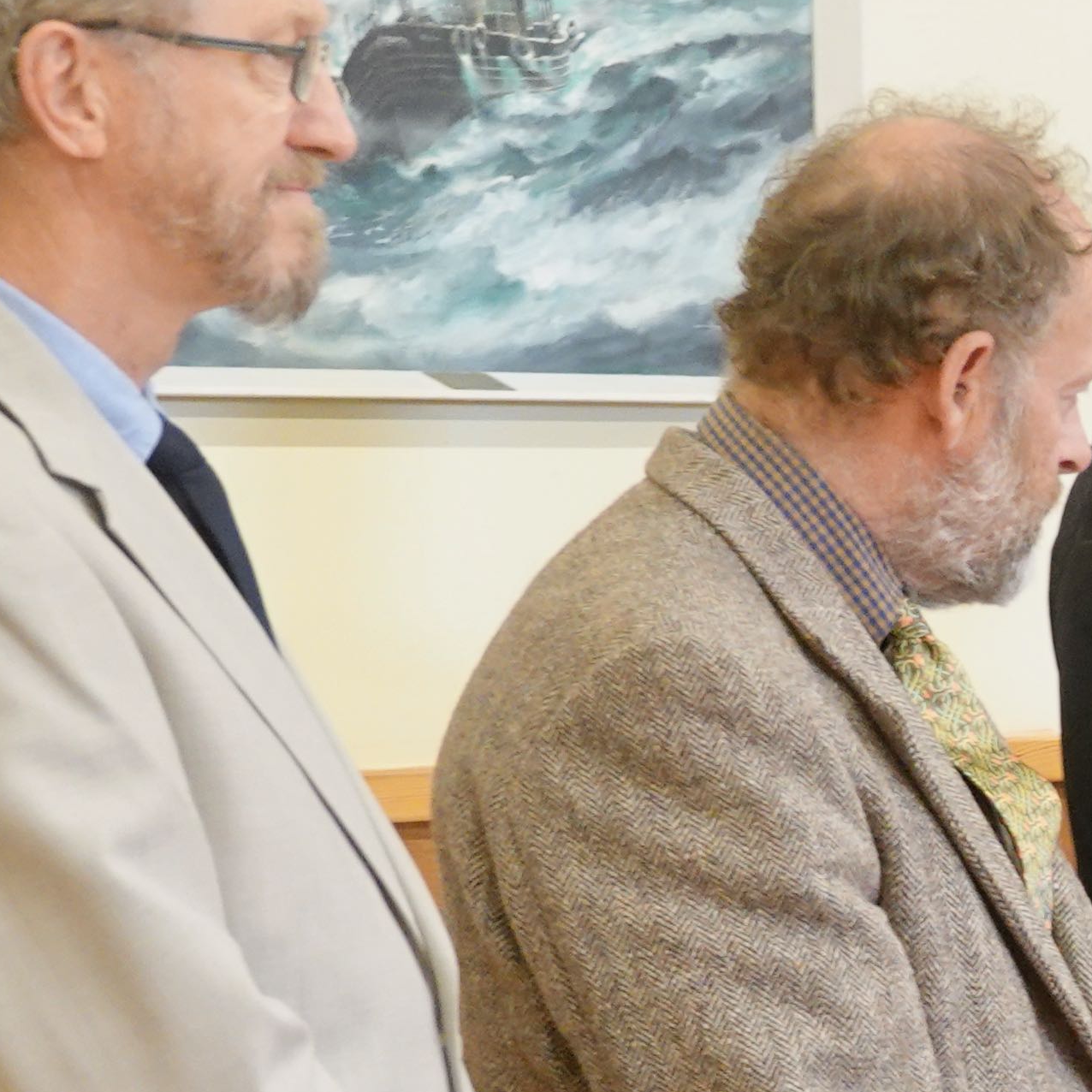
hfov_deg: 10.9
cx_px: 1513
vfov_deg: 11.2
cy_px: 1058
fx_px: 5532
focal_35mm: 155
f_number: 3.2
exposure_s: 1/20
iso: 800
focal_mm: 20.49
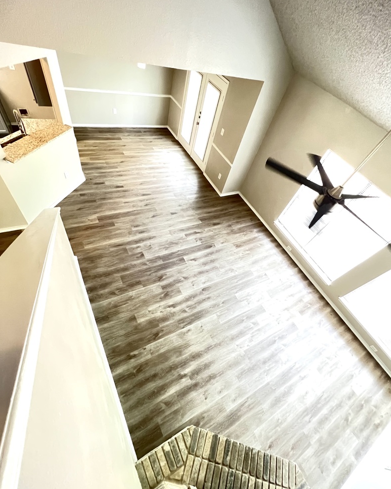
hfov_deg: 88.0
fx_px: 203
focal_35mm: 14
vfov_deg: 100.5
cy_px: 263
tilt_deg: -51.8
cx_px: 199
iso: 800
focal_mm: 1.57
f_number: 1.8
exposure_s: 1/60
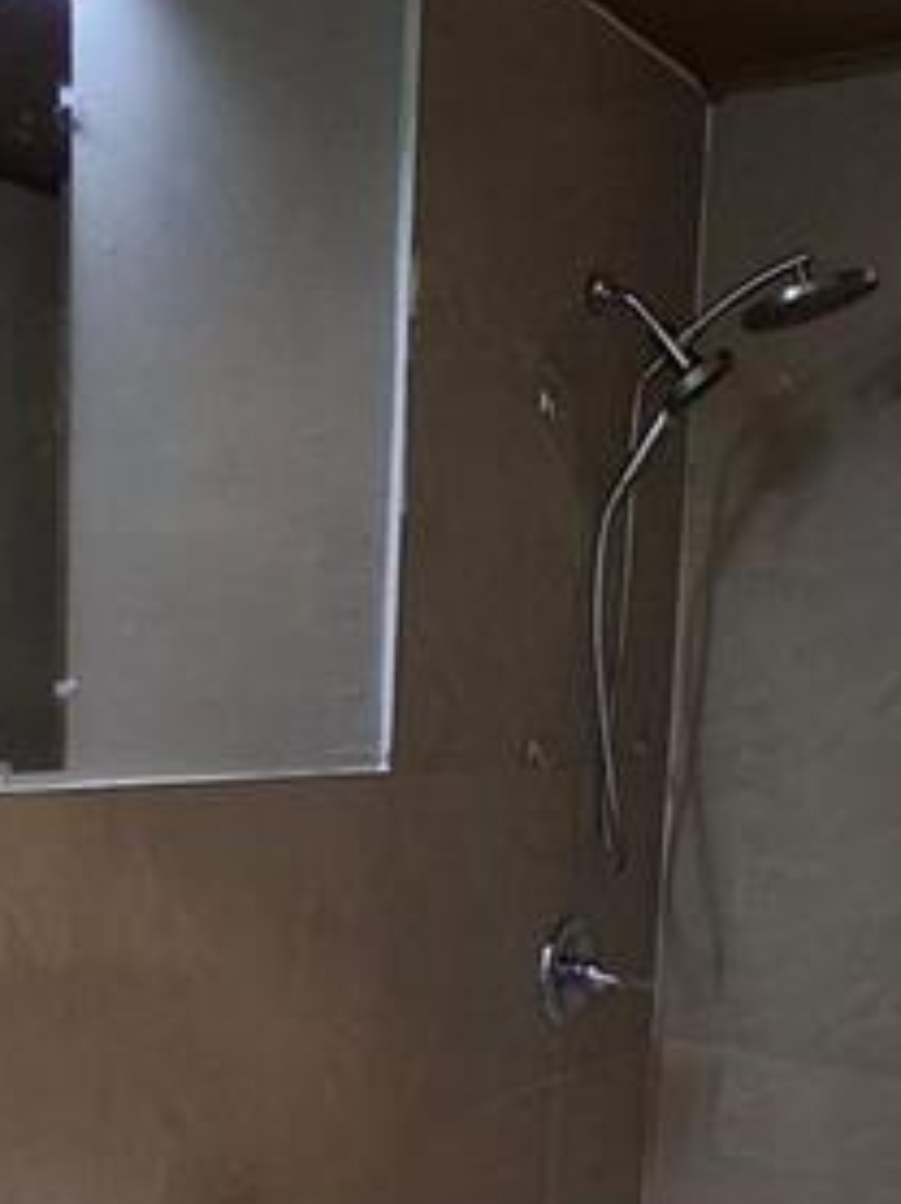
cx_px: 498
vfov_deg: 39.8
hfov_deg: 30.8
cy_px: 845
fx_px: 1634
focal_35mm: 47
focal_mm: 1.4
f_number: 2.2
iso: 200
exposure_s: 1/50
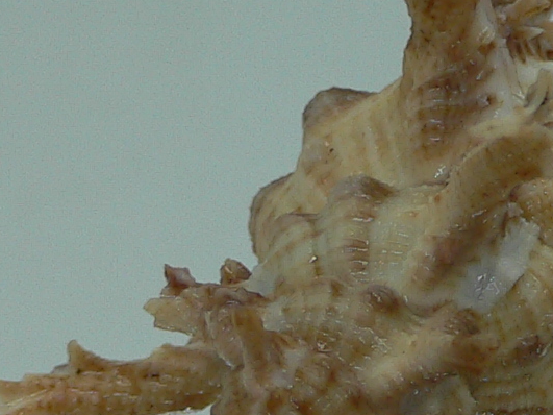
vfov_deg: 11.1
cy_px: 360
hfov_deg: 14.7
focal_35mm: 133
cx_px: 516
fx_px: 2124
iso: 80
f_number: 2.8
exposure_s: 1/60
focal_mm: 4.6
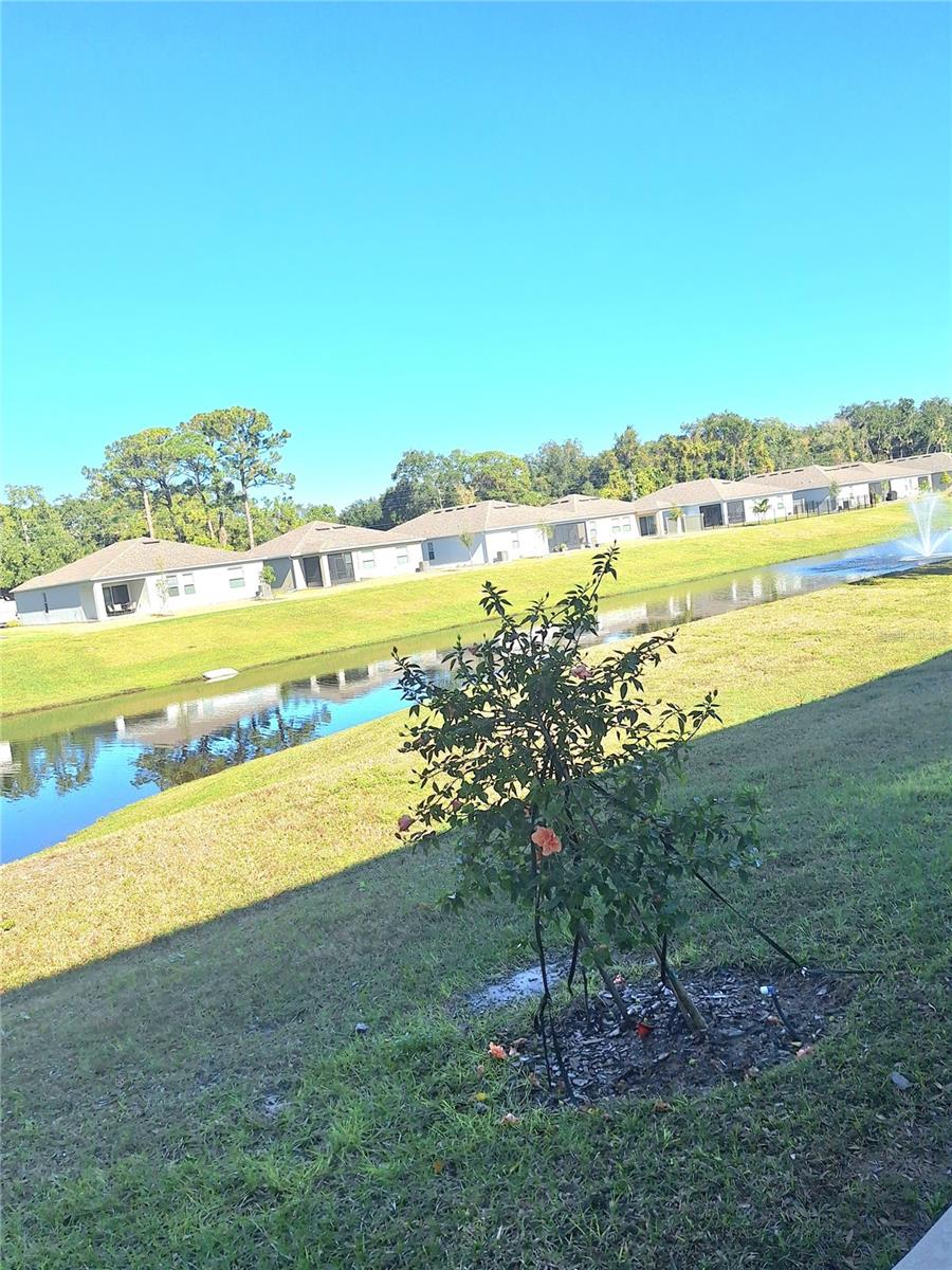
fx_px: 843
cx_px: 476
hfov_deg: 58.9
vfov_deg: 73.9
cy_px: 635
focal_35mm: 23
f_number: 1.8
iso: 40
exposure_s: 1/3333
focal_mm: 5.54
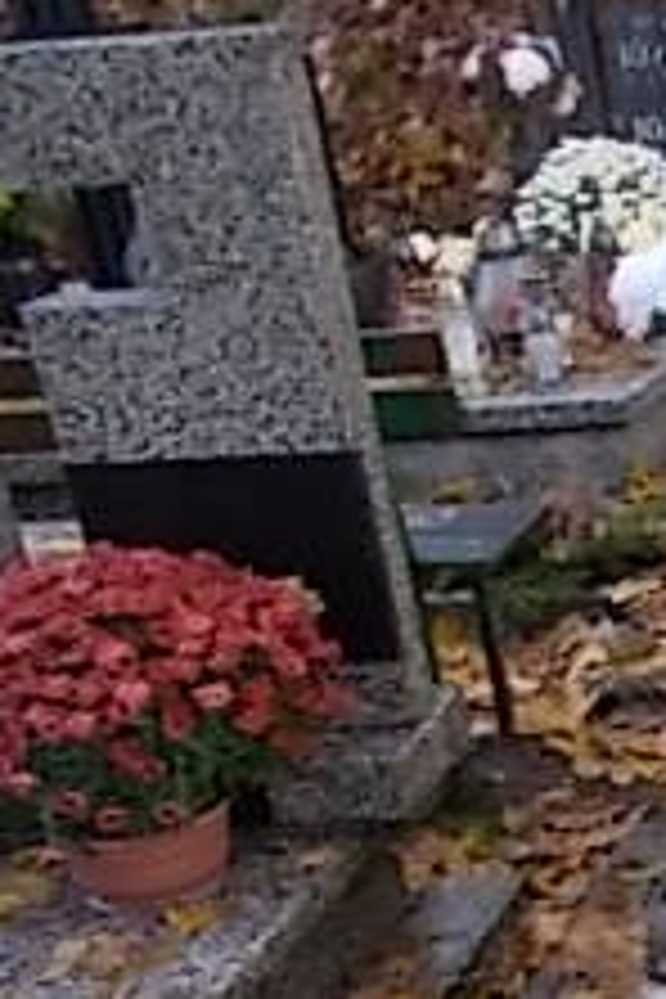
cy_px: 1044
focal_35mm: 78
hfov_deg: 15.8
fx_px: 2164
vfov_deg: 24.6
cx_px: 1044
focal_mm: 4.6
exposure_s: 1/80
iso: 80
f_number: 3.2
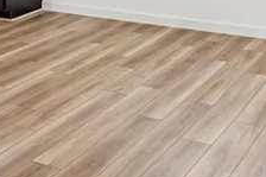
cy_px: -114
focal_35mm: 73
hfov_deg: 27.5
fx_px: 539
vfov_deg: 16.4
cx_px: 88
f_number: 8
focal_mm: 16
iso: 320
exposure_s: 1/30
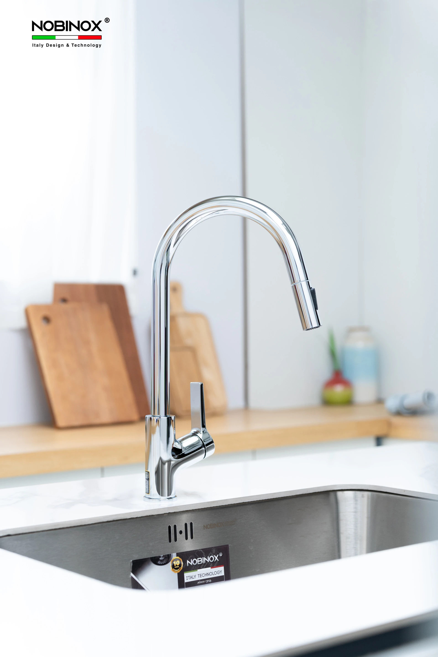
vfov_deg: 33.4
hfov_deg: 22.6
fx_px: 1095
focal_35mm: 60
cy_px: 328
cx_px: 219
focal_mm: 60
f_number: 2.8
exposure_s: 1/200
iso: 320
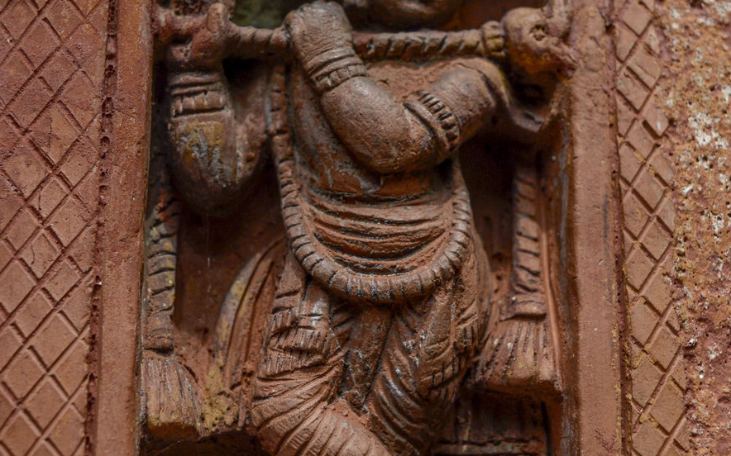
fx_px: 1454
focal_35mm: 73
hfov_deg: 28.2
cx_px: 414
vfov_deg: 17.8
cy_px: 182
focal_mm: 22
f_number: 3.8
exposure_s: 1/1000
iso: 200
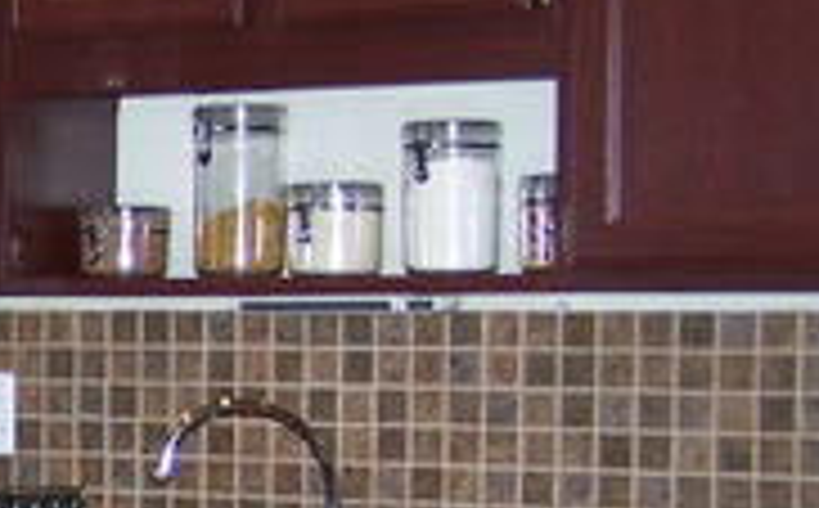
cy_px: 477
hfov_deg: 13.6
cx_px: -540
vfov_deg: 9.1
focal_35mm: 142
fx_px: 3164
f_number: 2.8
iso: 140
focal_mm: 6.3
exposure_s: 1/60
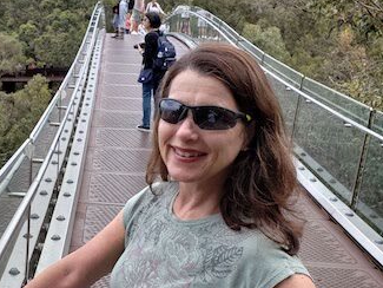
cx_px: 115
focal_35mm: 50
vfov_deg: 29.0
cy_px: 178
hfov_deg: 37.6
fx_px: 553
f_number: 2.4
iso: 50
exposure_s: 1/295
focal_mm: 4.3
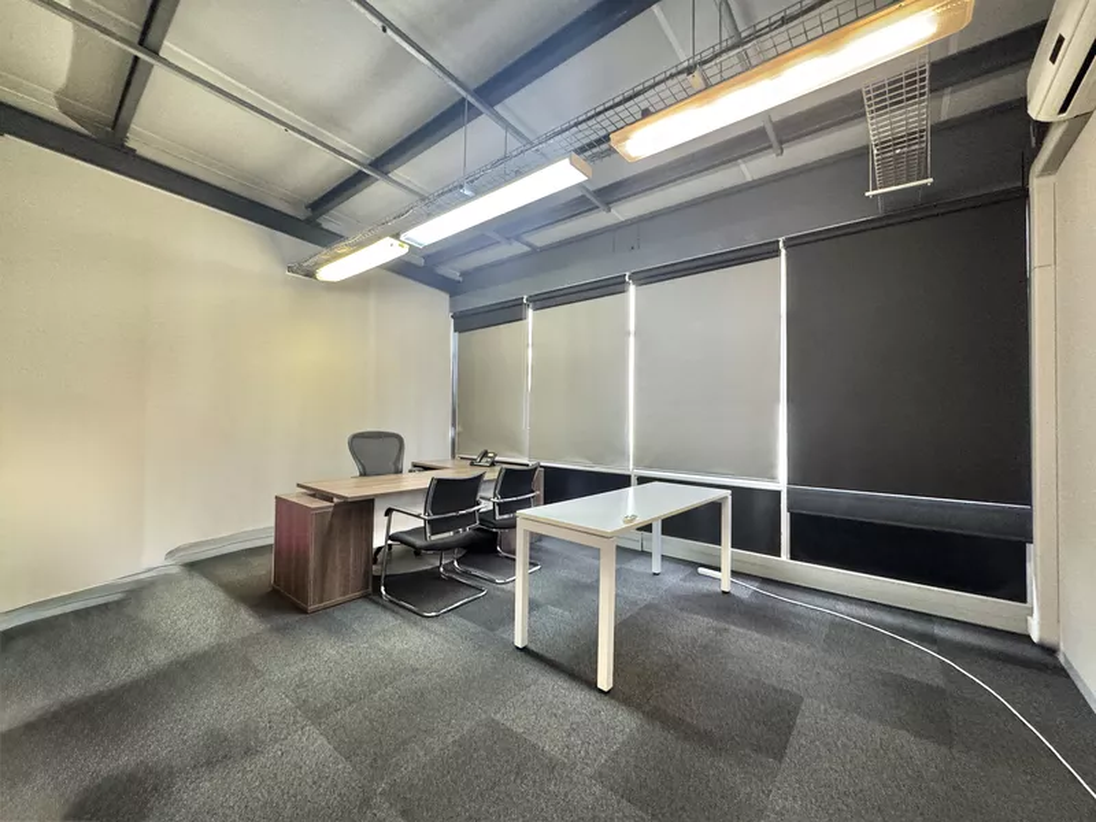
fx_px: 443
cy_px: 411
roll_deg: -0.9
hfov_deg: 102.1
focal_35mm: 14
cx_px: 548
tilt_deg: +1.0
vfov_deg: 85.7
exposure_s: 1/50
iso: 500
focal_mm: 2.22
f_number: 2.2
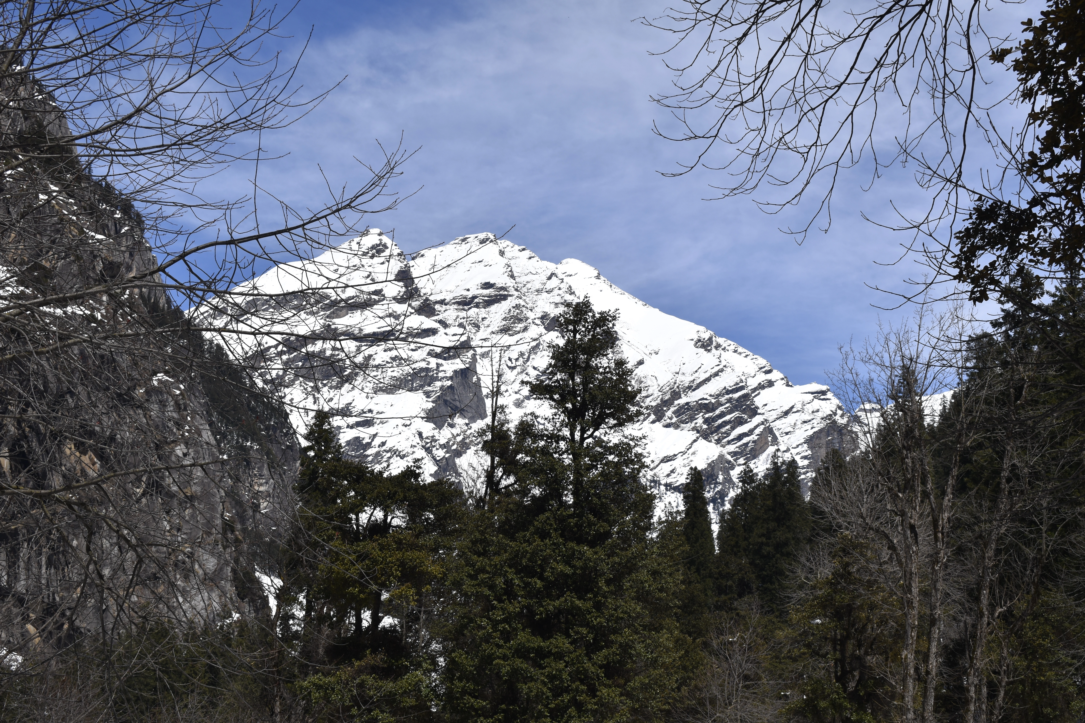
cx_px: 542
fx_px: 1627
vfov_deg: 25.1
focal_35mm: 54
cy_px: 362
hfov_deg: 36.9
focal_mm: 36
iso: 100
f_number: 10
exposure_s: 1/400
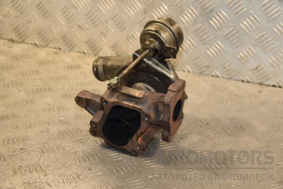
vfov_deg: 18.9
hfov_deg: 28.1
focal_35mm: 72
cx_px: 142
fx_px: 566
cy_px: 94
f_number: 4.8
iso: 800
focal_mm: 48
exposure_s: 1/160
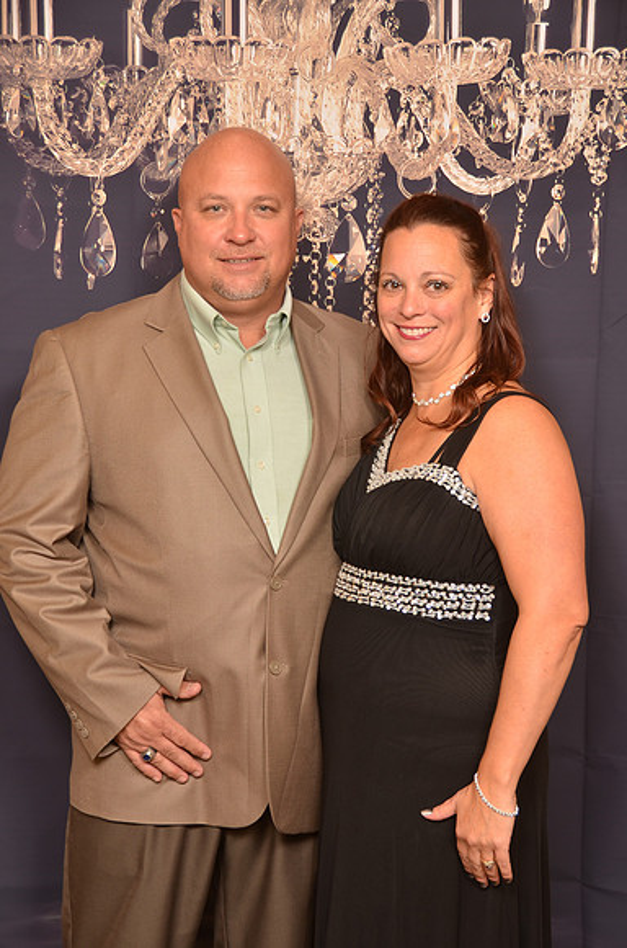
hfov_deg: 18.8
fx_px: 1890
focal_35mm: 72
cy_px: 474
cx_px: 314
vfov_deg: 28.1
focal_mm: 48
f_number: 5.6
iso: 200
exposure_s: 1/60
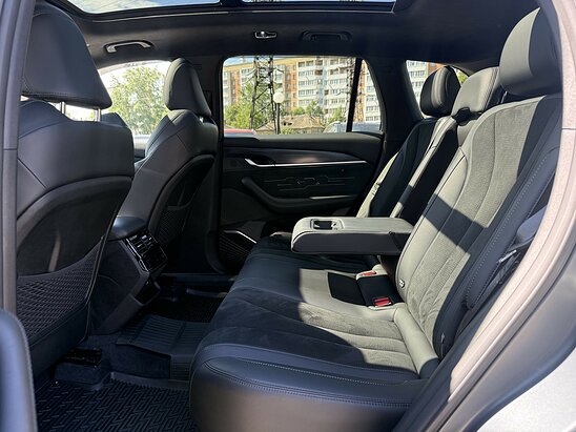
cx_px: 288
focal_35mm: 24
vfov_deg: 56.8
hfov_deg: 71.6
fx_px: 399
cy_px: 216
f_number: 1.78
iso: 160
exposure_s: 1/230
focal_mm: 6.76
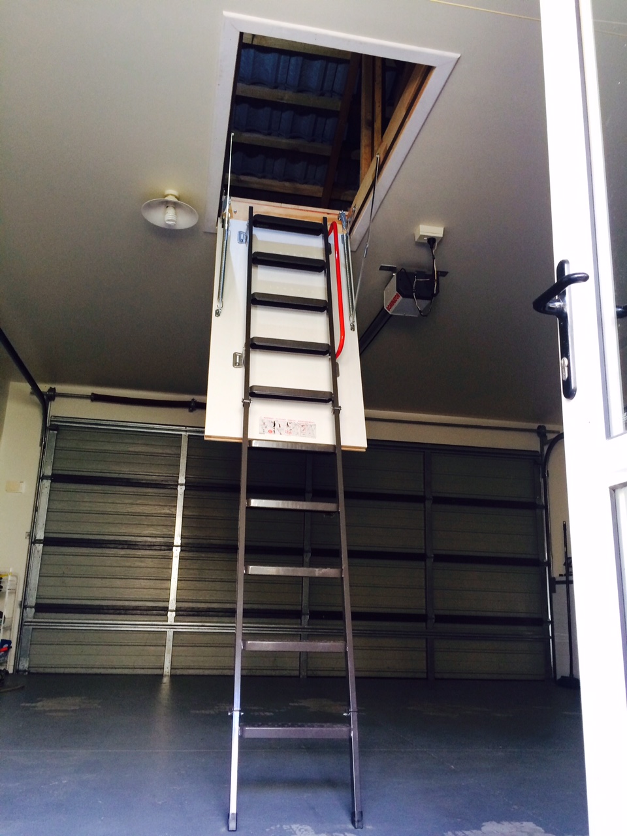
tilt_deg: +11.6
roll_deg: -1.7
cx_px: 314
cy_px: 418
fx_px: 700
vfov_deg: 61.7
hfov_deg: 48.2
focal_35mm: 29
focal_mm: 4.15
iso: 125
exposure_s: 1/30
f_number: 2.2
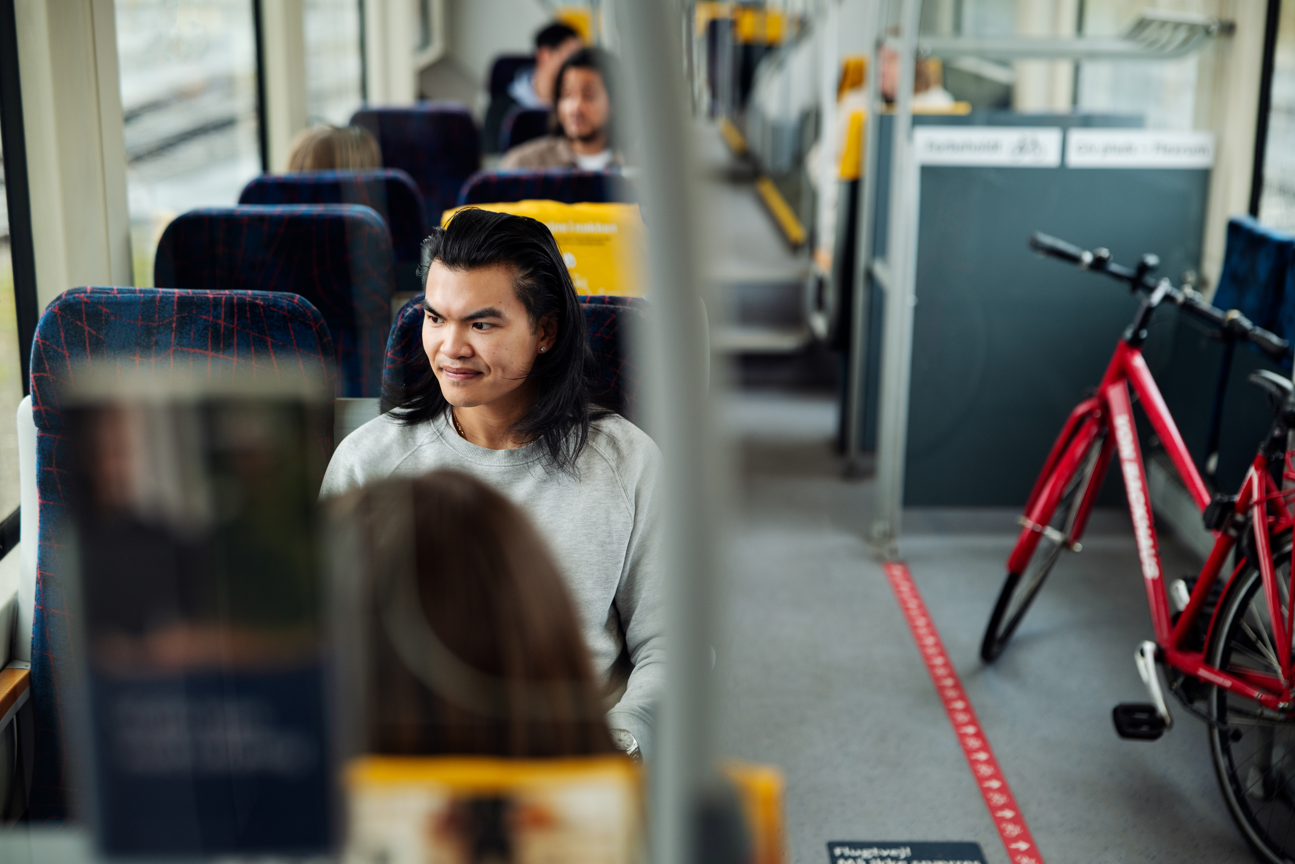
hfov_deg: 39.6
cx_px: 648
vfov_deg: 27.0
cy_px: 432
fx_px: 1799
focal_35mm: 50
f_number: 1.8
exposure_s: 1/500
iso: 400
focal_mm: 50
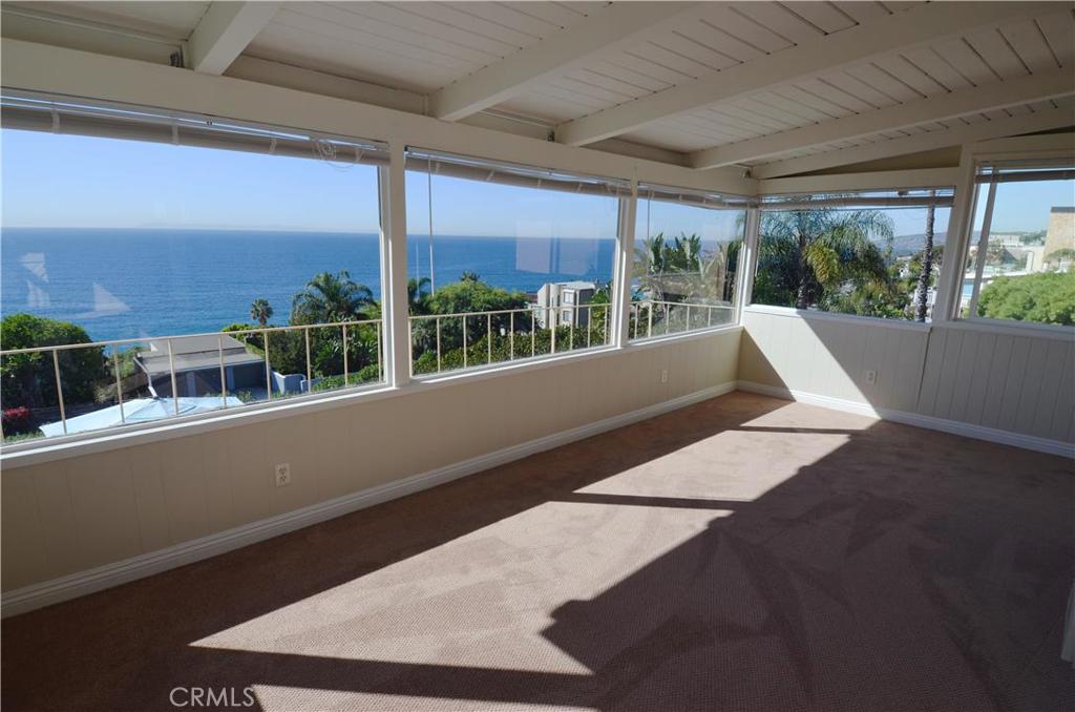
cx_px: 538
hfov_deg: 90.1
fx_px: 536
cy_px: 356
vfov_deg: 67.1
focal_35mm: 18
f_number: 8
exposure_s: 1/250
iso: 160
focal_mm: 12
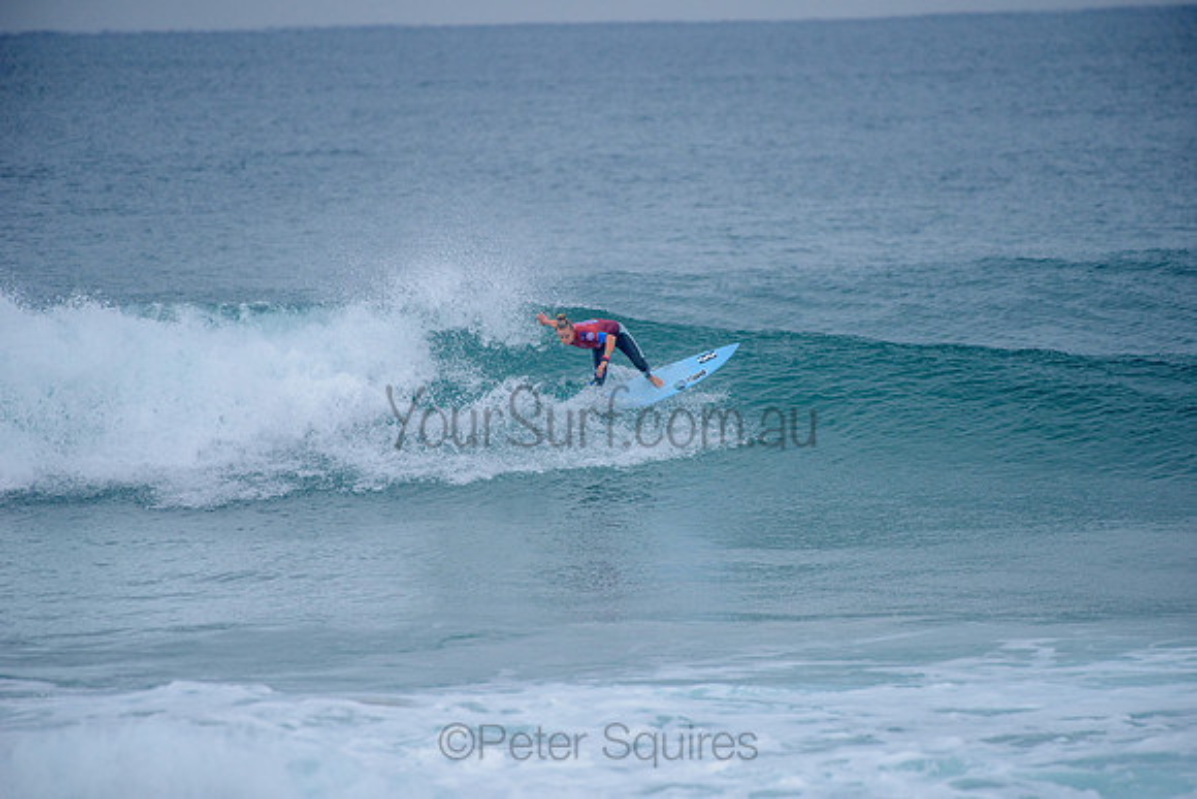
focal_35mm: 500
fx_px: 16631
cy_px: 400
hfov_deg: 4.1
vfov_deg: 2.8
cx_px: 598
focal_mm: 500
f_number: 5.6
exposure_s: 1/2000
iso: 500
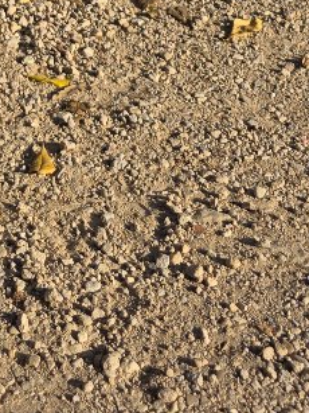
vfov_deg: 17.7
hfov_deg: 15.9
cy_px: -323
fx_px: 1072
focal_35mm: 90
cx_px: -46
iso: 80
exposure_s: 1/4434
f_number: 1.7
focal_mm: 6.3
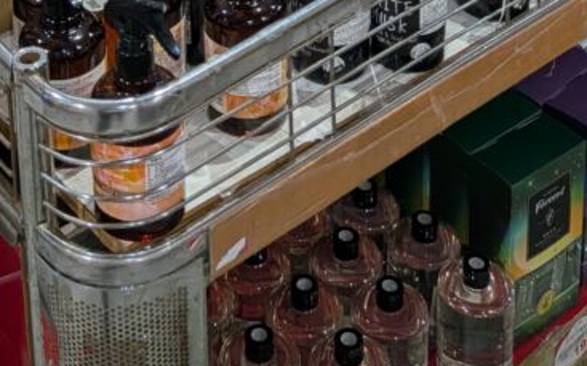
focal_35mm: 71
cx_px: 179
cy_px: -395
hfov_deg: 28.7
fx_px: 1135
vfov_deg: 14.7
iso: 178
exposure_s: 1/120
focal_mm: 4.53
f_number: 1.7
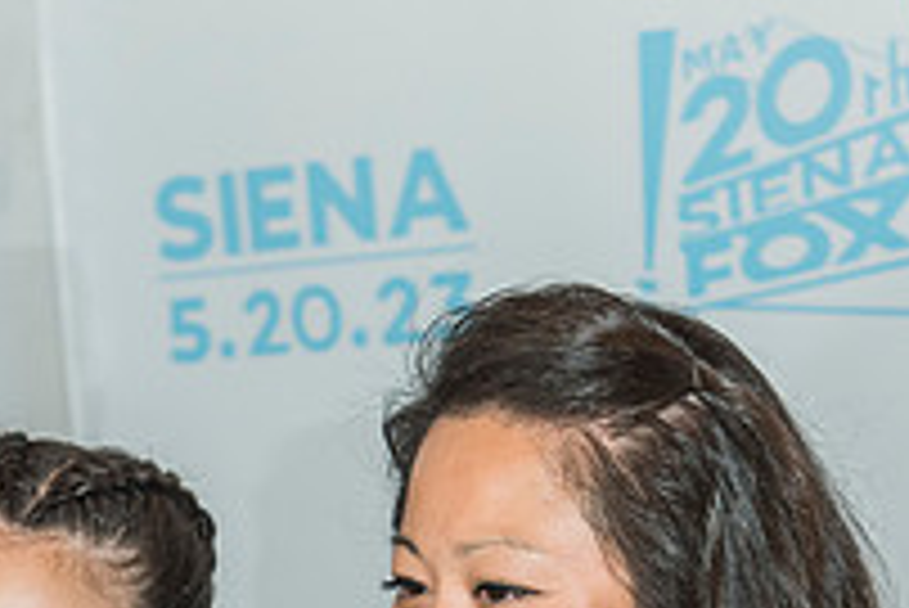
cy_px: 867
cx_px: 508
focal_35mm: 158
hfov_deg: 13.0
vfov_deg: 8.5
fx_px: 3992
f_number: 4
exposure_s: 1/125
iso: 800
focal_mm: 55
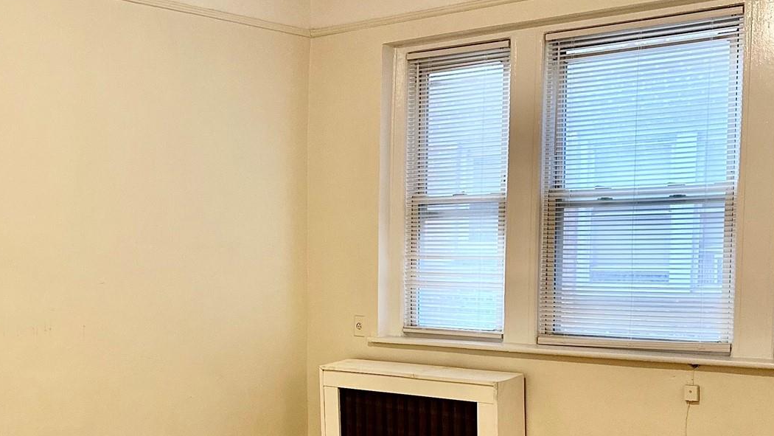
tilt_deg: -5.2
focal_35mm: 51
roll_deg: +0.9
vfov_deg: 23.3
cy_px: 331
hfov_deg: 39.7
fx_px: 1047
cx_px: 215
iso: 200
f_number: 1.78
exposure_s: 1/60
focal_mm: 6.86
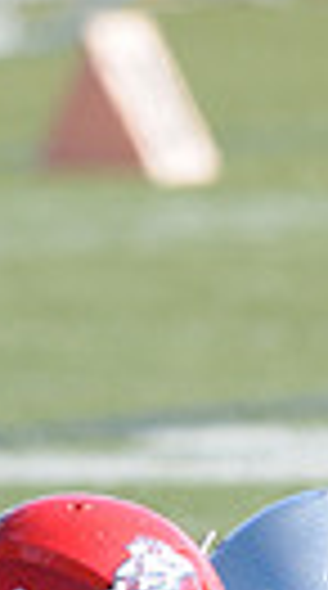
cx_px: 483
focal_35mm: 2092
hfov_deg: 0.6
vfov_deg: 1.0
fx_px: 32578
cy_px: 968
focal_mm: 300
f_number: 6.3
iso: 200
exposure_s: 1/500
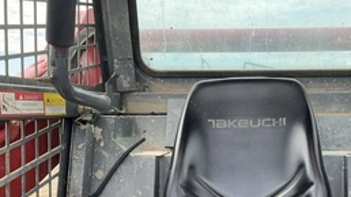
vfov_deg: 23.7
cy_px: 182
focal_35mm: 49
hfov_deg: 41.1
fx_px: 456
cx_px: 257
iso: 25
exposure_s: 1/370
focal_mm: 3
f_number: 1.8
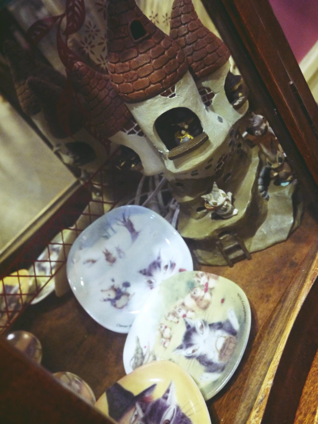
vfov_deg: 51.4
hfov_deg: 39.7
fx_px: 441
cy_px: 212
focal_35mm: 36
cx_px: 159
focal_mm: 18
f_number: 4.3
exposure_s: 1/30
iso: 1600
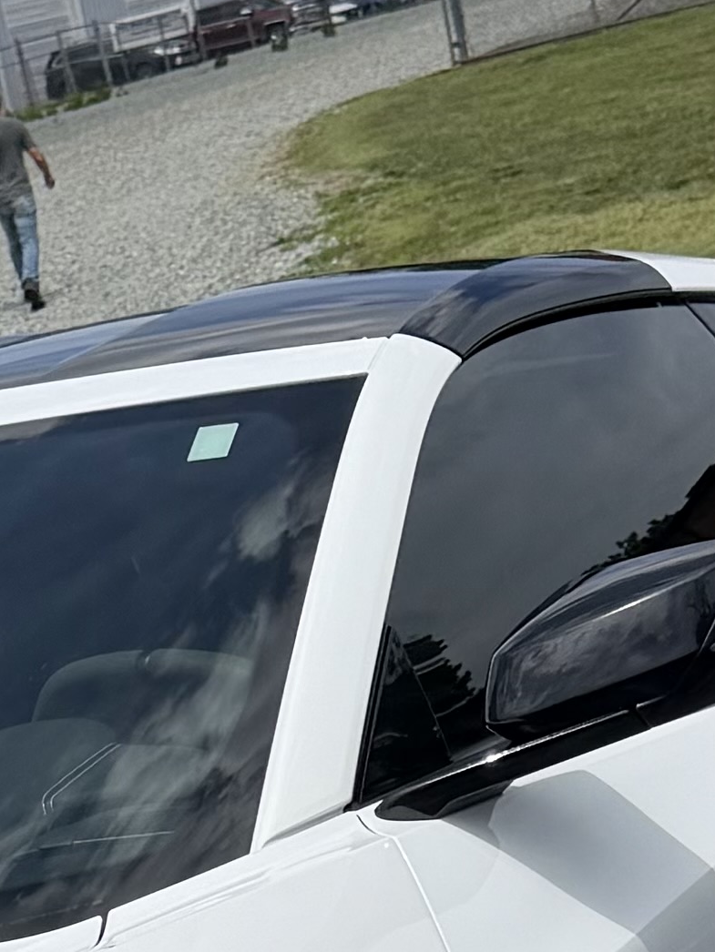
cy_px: 1061
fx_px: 3606
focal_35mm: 131
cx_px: -105
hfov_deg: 11.1
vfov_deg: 14.7
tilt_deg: -13.4
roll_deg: +14.9
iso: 80
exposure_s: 1/11905
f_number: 1.78
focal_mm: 6.76
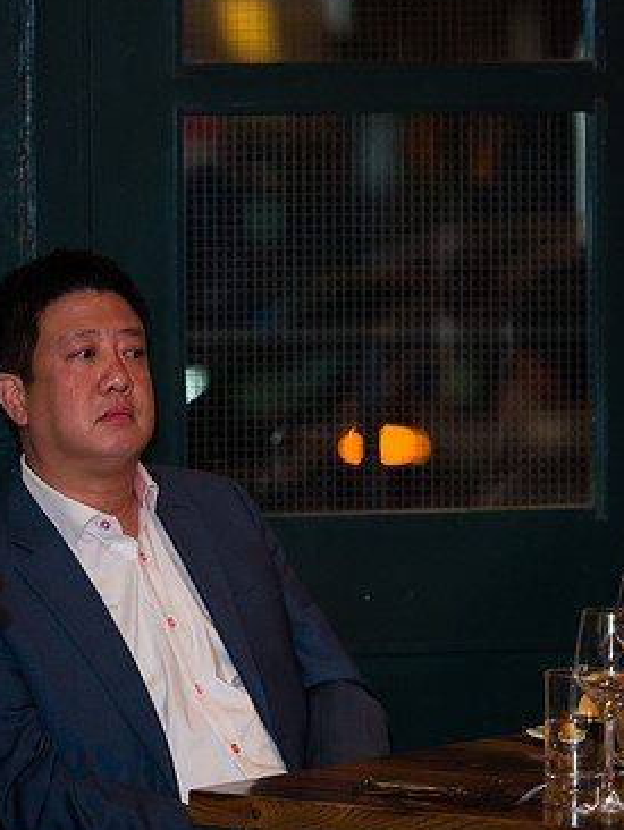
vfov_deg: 7.2
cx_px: 143
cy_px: 422
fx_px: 6578
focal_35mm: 274
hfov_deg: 5.4
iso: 1600
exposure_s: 1/125
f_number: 3.2
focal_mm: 180
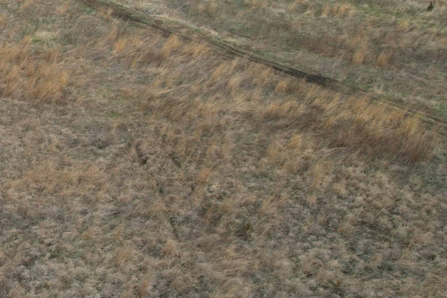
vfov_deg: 21.5
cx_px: -106
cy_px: 99
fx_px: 782
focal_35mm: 63
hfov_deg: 27.6
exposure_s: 1/640
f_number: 2.8
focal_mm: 8.4
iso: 100
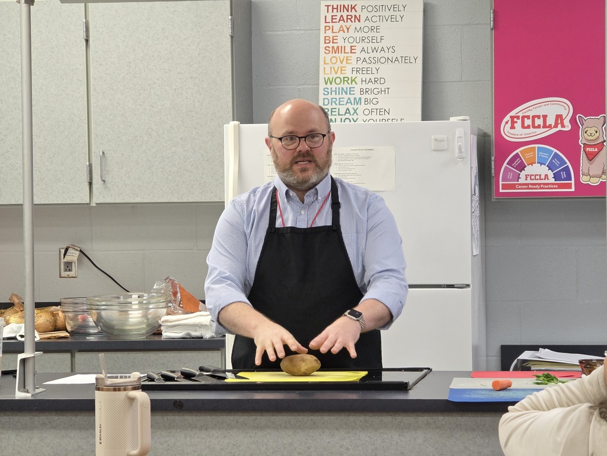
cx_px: 304
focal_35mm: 115
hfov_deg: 17.1
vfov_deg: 12.9
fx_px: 2017
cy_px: 228
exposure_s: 1/120
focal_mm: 18.6
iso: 640
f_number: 3.4
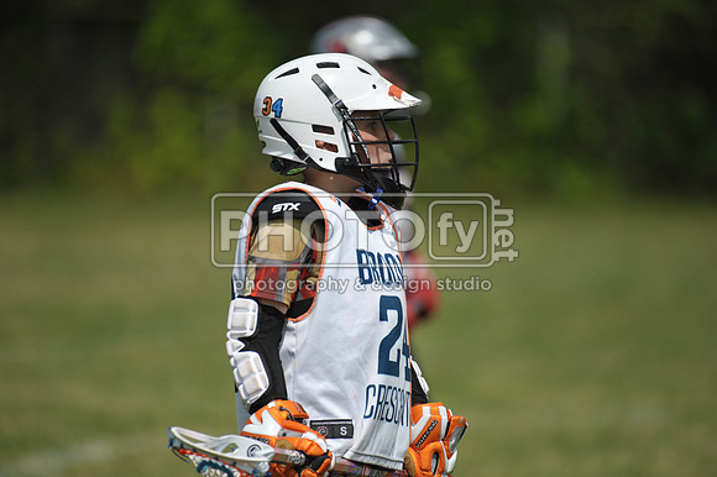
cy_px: 238
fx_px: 7962
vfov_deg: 3.4
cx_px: 358
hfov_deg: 5.2
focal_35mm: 400
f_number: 4
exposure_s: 1/6400
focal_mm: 400
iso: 640
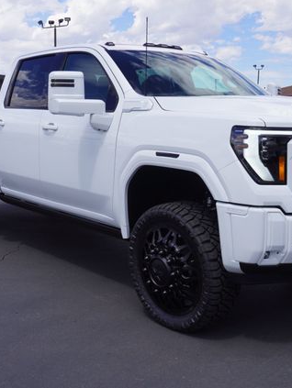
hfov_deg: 30.3
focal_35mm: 48
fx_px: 539
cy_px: 194
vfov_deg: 39.6
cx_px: 166
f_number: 10
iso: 100
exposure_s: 1/160
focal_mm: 22
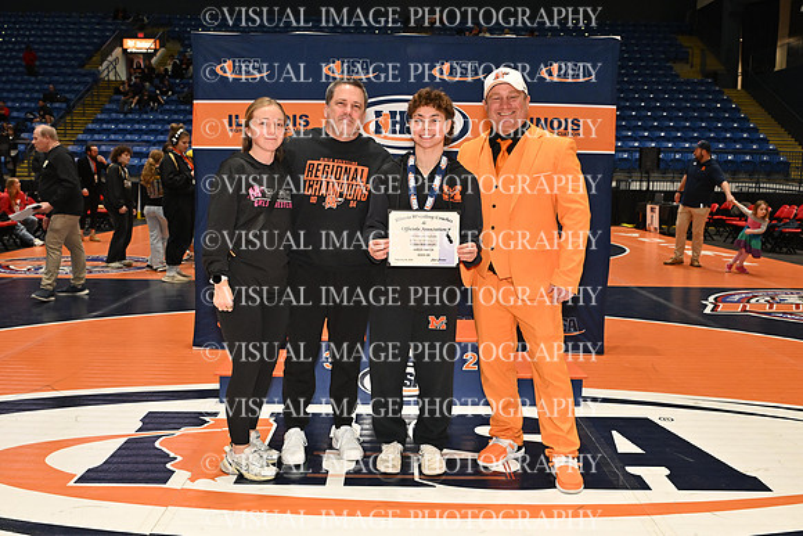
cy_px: 268
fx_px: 781
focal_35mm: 35
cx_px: 402
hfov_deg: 54.4
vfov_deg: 37.9
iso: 1600
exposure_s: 1/160
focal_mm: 35
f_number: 6.3
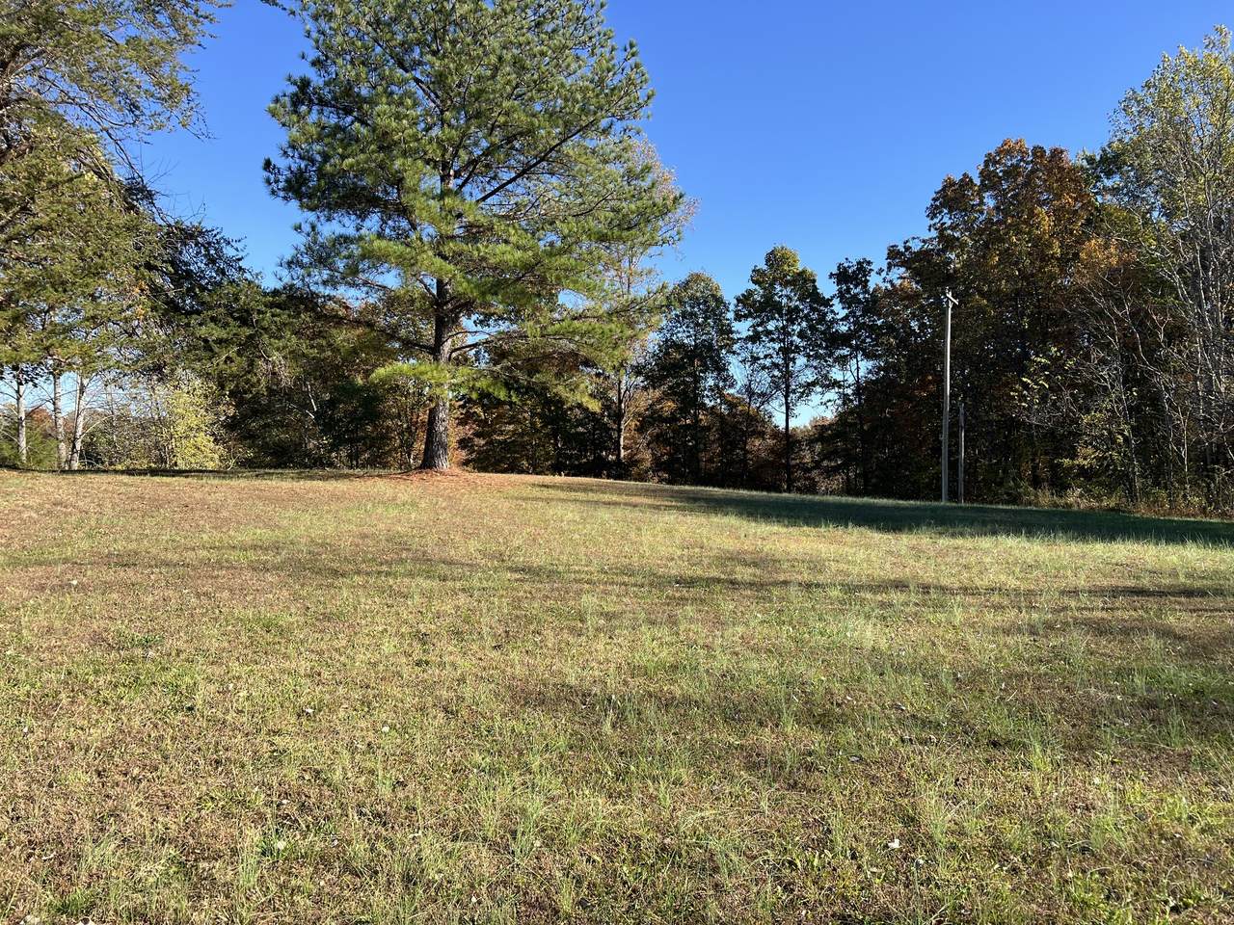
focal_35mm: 26
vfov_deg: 53.1
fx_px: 927
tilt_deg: +0.6
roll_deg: -0.5
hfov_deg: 67.3
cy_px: 462
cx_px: 617
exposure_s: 1/1698
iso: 50
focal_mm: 5.7
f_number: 1.5
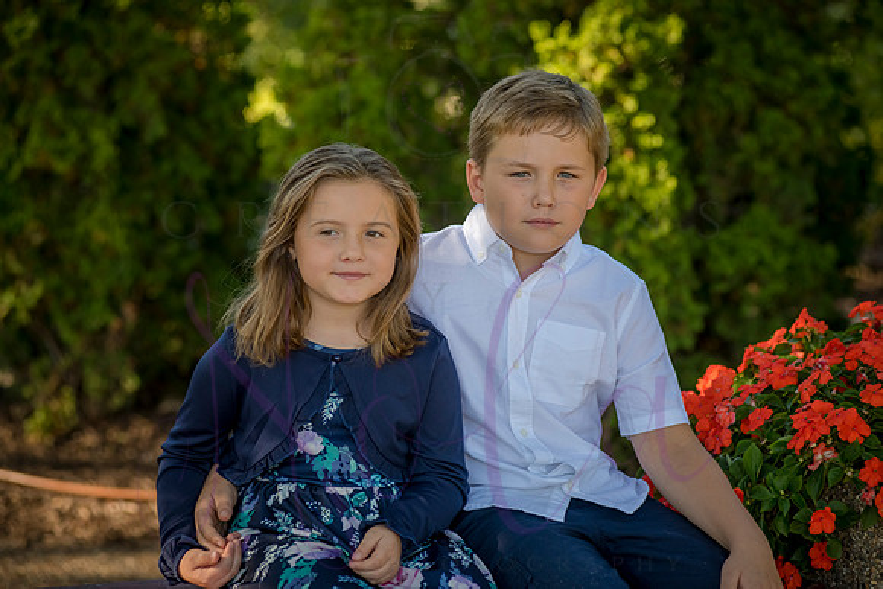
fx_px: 2944
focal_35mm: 120
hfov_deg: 17.1
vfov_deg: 11.4
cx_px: 442
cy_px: 294
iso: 400
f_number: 4
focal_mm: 120
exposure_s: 1/500
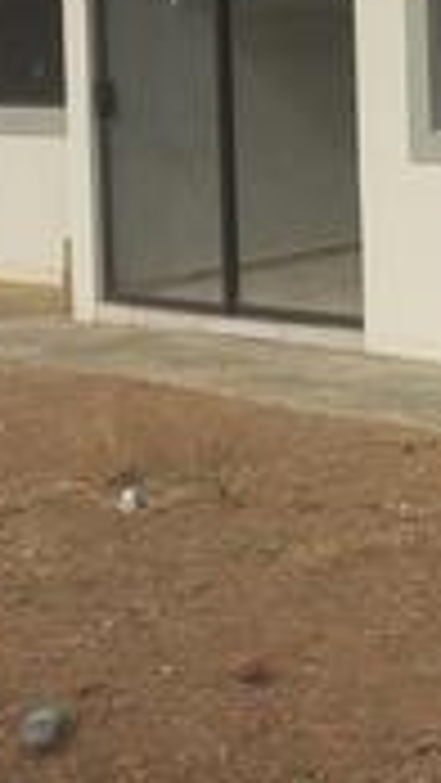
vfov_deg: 21.9
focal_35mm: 94
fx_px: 1952
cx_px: 346
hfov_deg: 12.8
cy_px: 9
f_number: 1.8
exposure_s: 1/570
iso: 25
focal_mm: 4.6
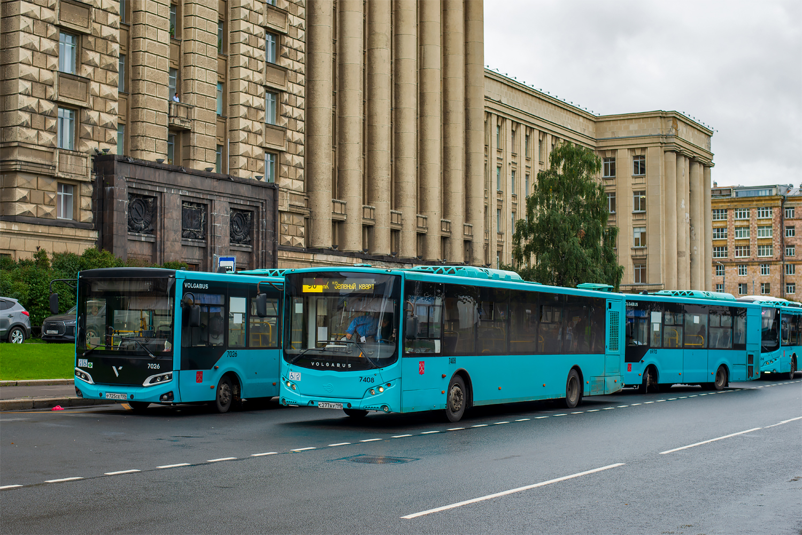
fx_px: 1114
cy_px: 268
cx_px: 401
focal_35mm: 50
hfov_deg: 39.6
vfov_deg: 27.0
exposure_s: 1/250
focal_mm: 50
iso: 160
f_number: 5.6
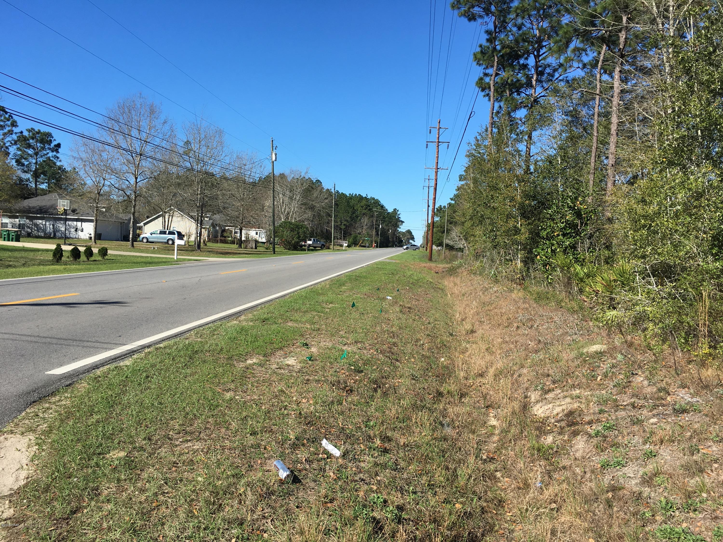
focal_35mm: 29
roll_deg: -2.9
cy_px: 271
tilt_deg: -0.4
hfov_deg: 61.7
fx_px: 606
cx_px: 362
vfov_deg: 48.2
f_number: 2.2
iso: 25
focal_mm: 4.15
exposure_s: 1/1451
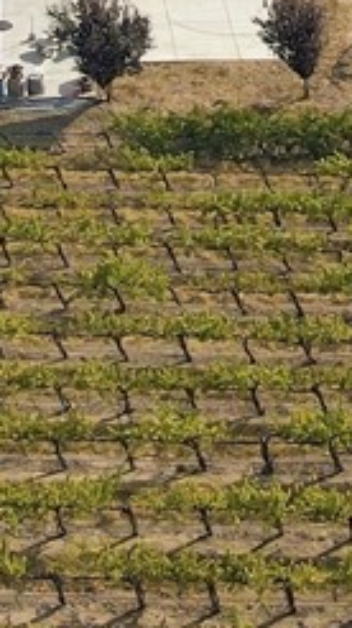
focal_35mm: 109
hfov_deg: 11.1
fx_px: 1812
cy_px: -235
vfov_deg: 18.1
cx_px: 222
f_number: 2.8
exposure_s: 1/640
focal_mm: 4.5
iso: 100
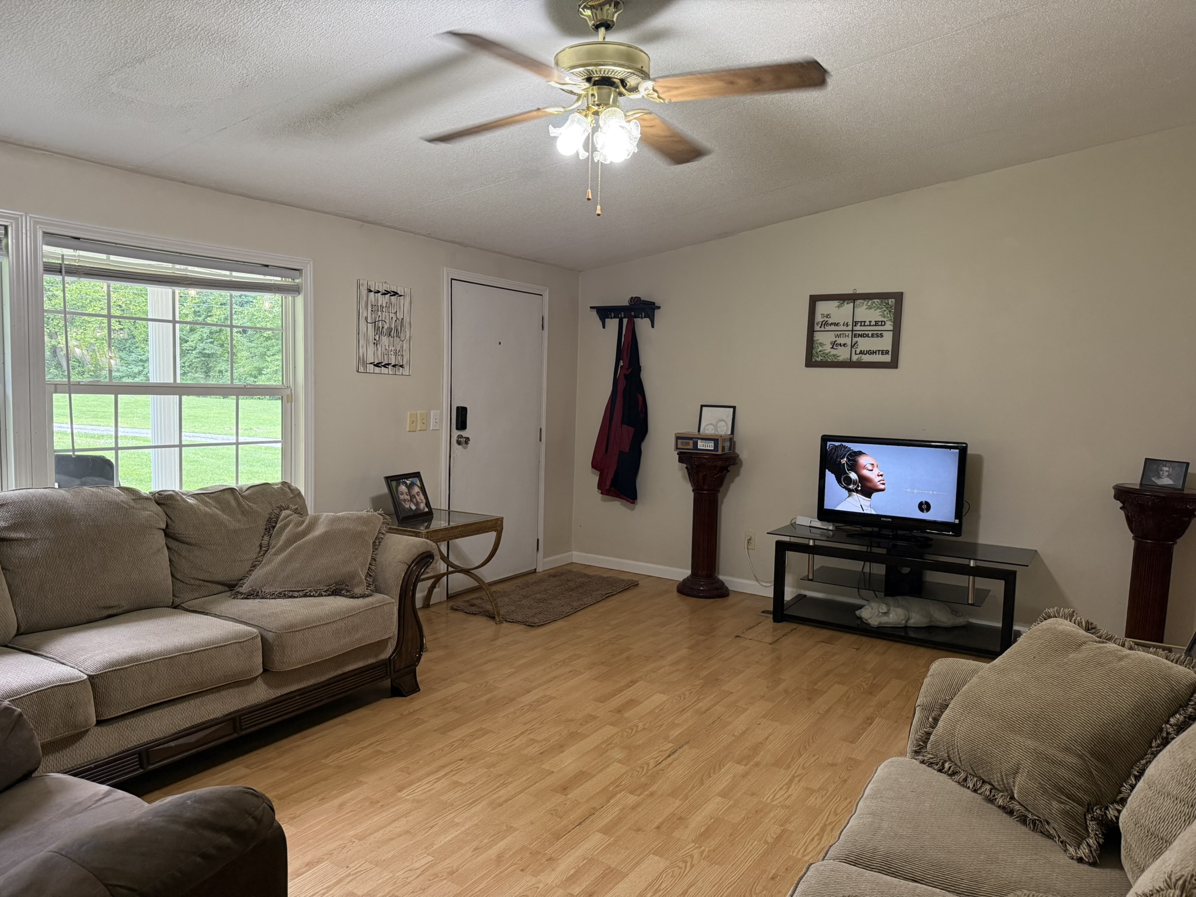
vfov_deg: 56.8
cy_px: 448
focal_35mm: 24
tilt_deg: -4.6
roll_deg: -1.4
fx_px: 829
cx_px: 598
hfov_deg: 71.6
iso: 400
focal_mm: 6.76
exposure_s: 1/120
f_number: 1.78
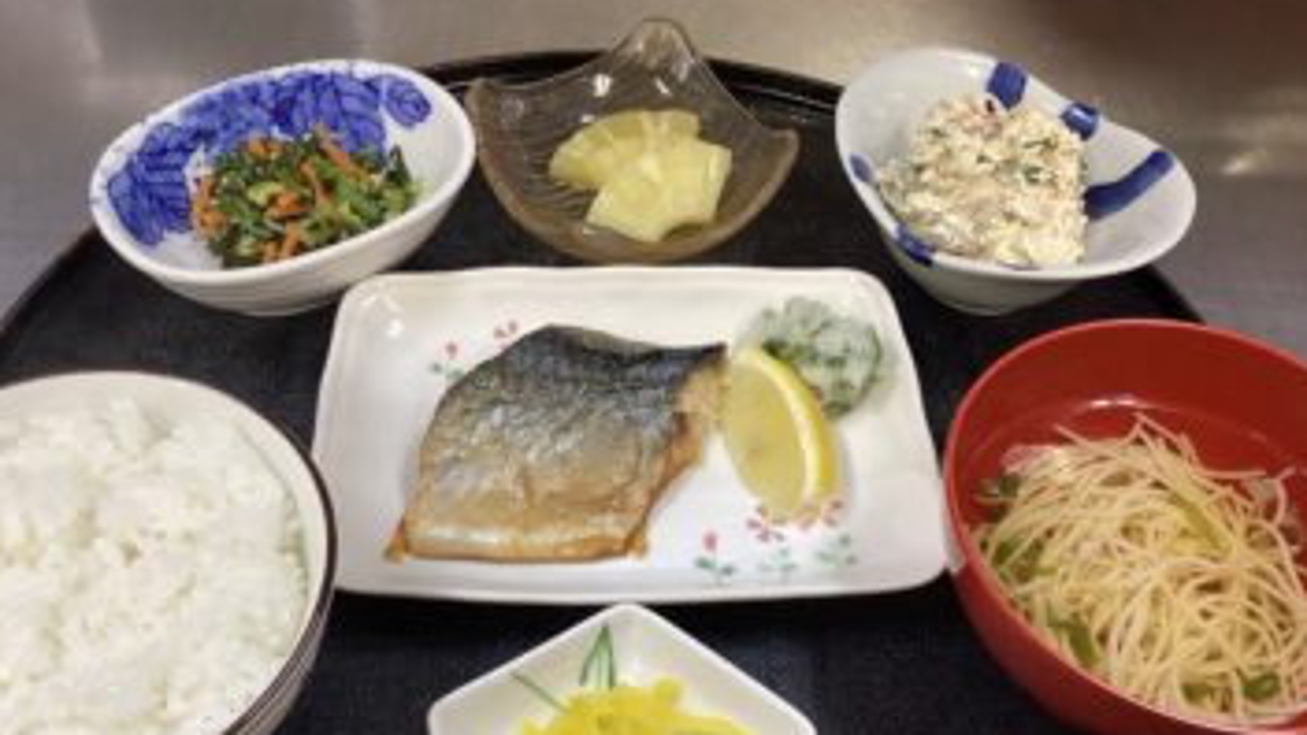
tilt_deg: -54.5
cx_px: 626
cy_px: 496
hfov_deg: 55.3
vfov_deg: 32.5
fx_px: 1248
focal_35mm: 36
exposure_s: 1/60
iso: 125
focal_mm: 3.3
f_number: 2.4
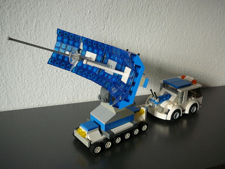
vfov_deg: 40.7
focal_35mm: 35
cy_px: 84
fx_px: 227
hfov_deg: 52.6
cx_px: 112
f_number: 2.8
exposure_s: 1/30
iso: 160
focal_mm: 5.2
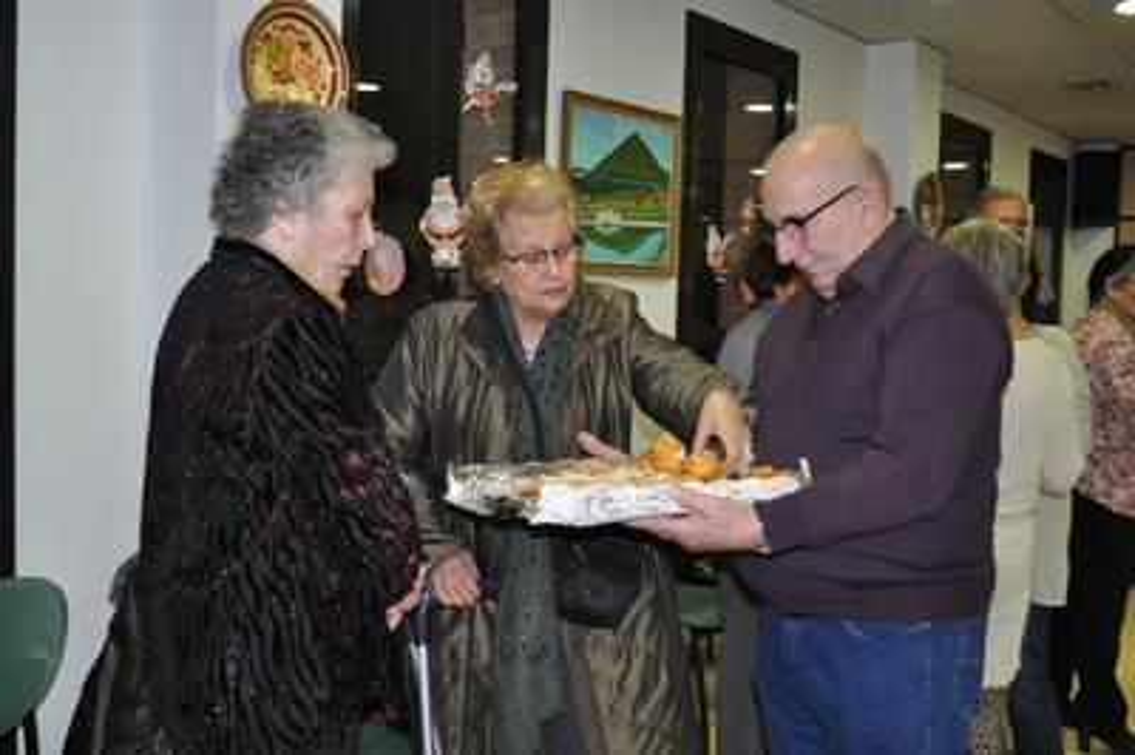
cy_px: 378
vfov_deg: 34.2
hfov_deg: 49.6
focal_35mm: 39
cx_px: 568
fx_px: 1229
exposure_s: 1/60
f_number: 4.2
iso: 800
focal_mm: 26
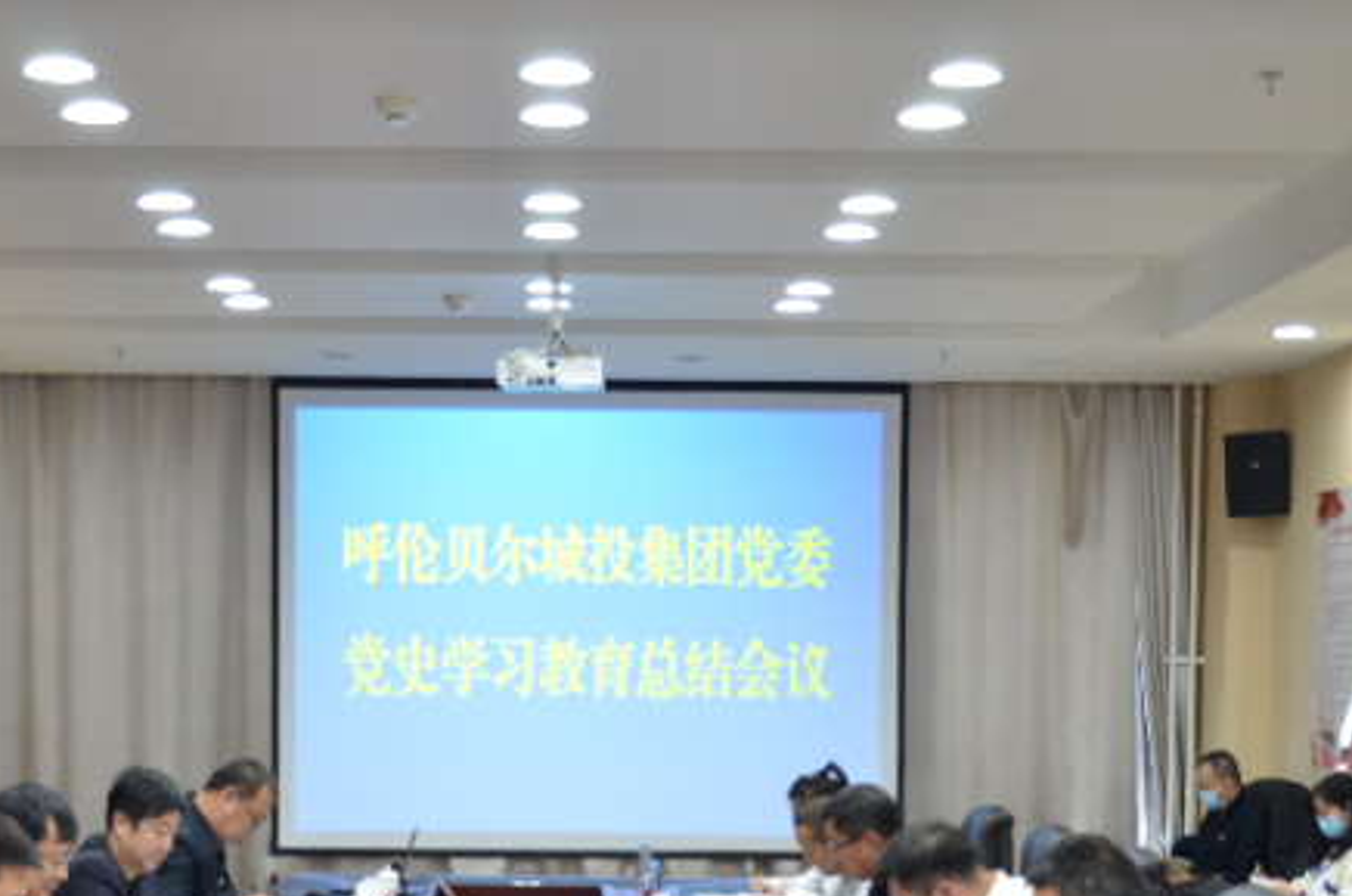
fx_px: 2474
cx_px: 564
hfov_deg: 30.5
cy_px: 792
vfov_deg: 20.2
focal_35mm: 66
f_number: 3.8
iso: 800
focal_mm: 24
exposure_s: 1/50
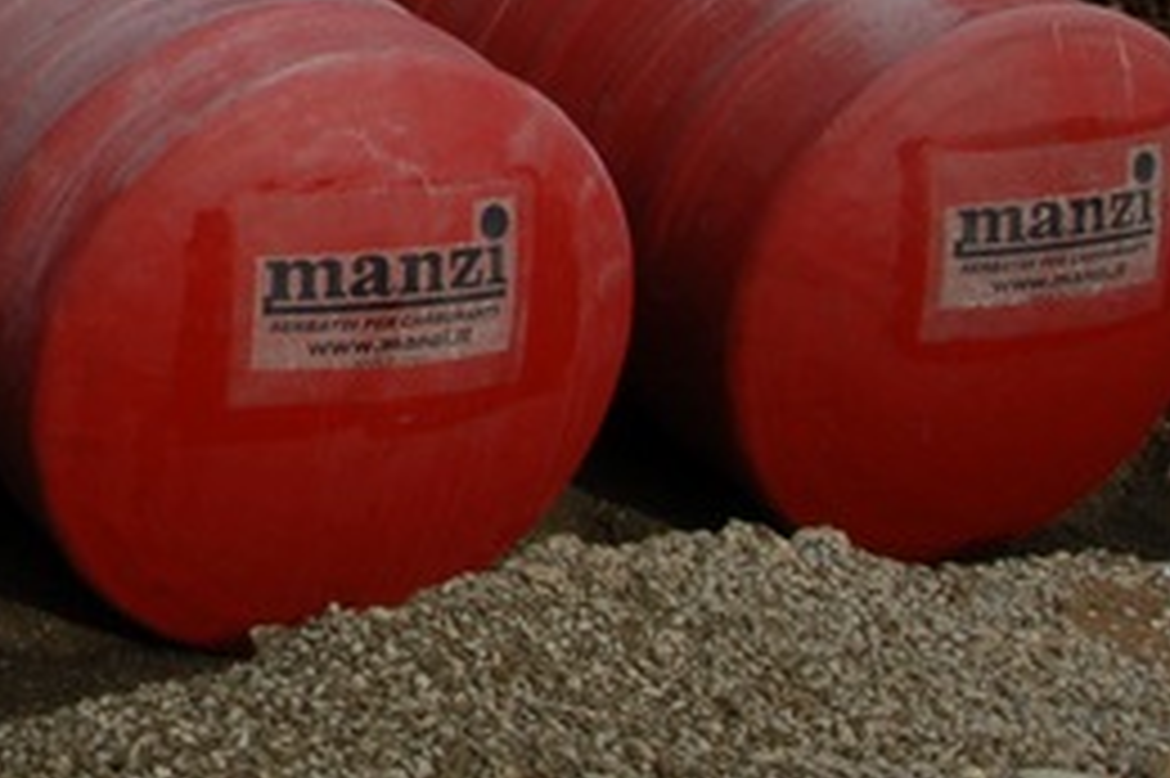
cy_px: -180
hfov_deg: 21.0
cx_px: -554
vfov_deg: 15.8
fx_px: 2696
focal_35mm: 83
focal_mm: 18
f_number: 22
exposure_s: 1/25
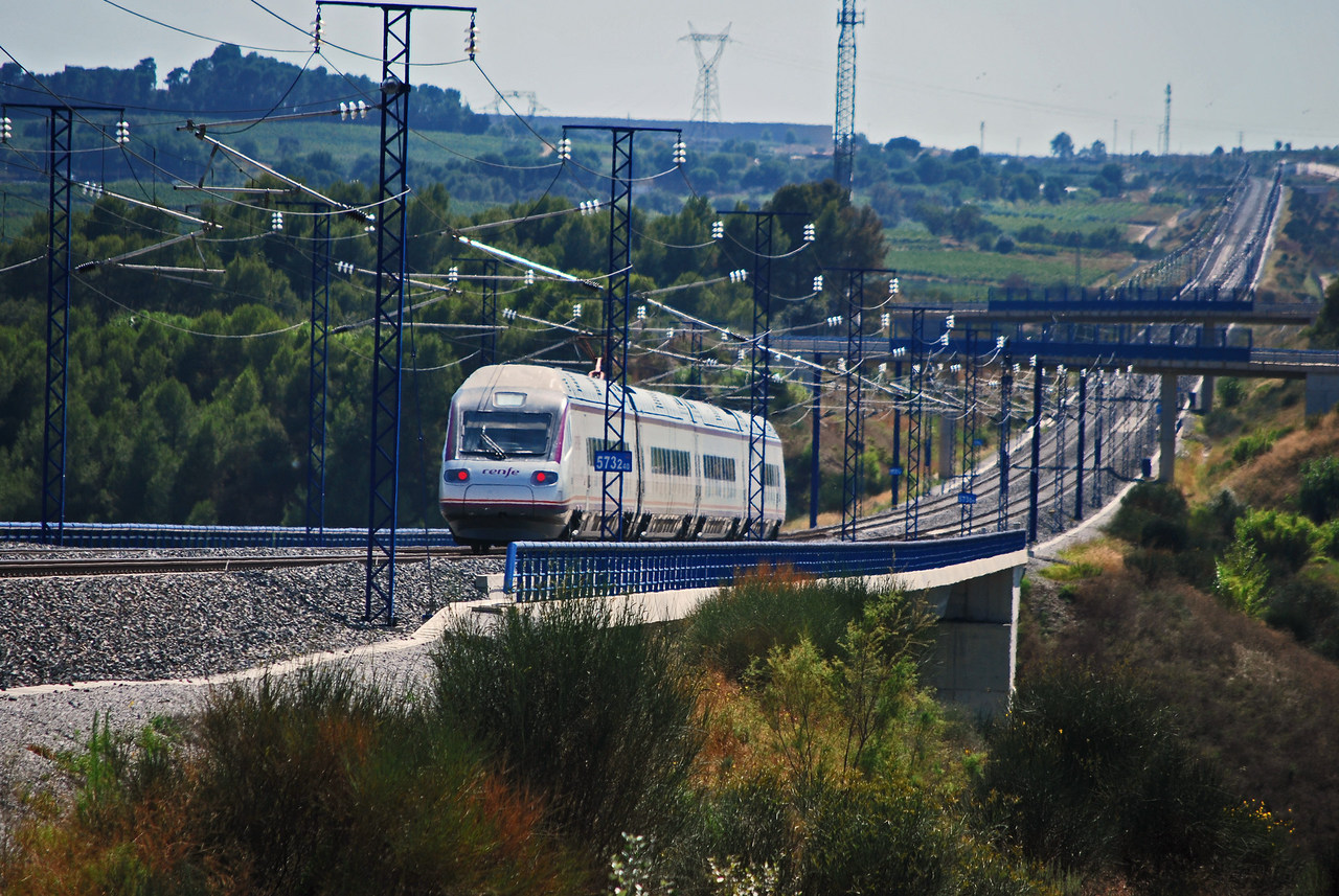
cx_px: 670
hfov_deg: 6.9
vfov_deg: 4.6
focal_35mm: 300
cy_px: 448
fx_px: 11172
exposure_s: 1/400
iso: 100
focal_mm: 200
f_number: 5.6
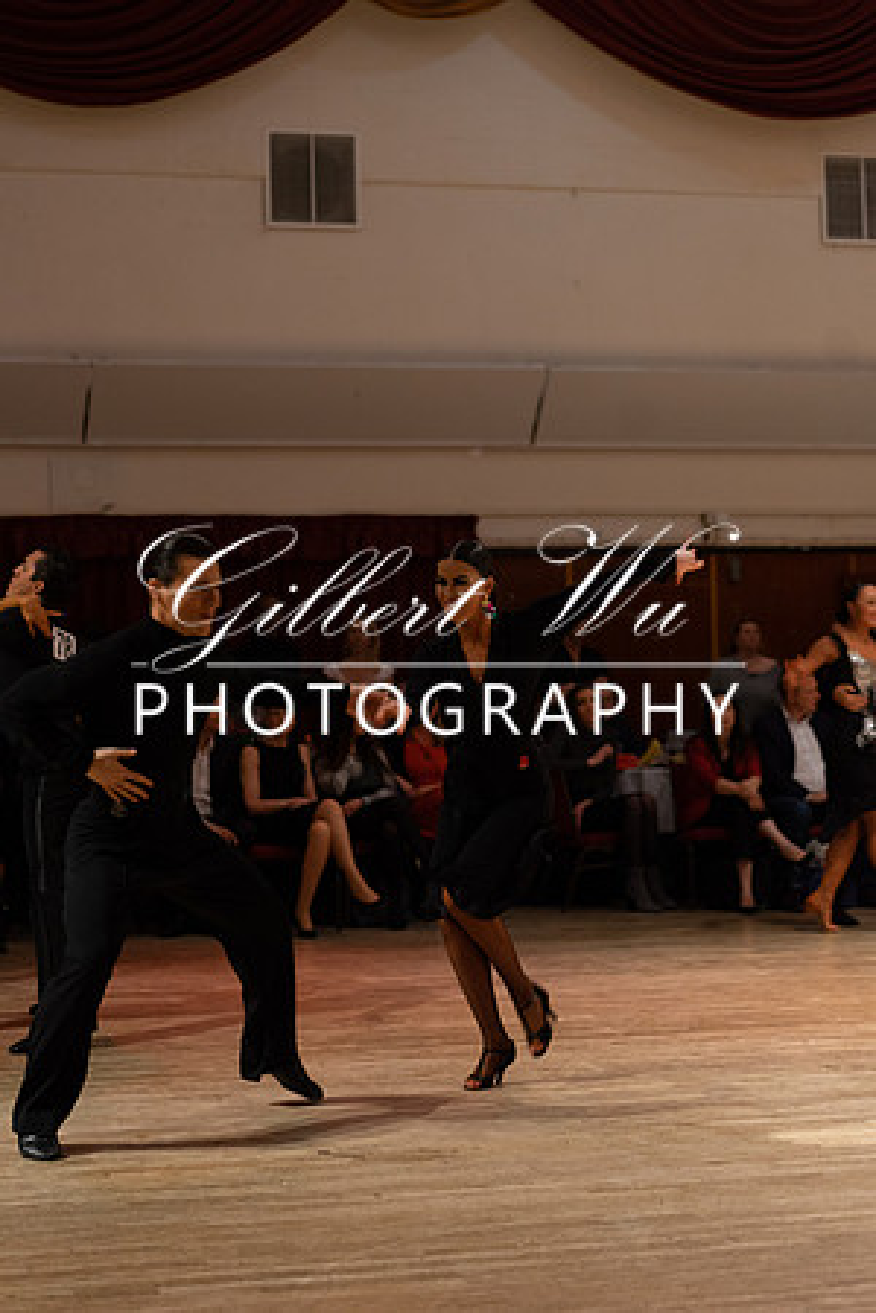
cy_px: 656
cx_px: 438
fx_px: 2591
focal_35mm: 71
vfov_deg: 28.5
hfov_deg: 19.2
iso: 1600
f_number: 2.8
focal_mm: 71
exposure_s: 1/160
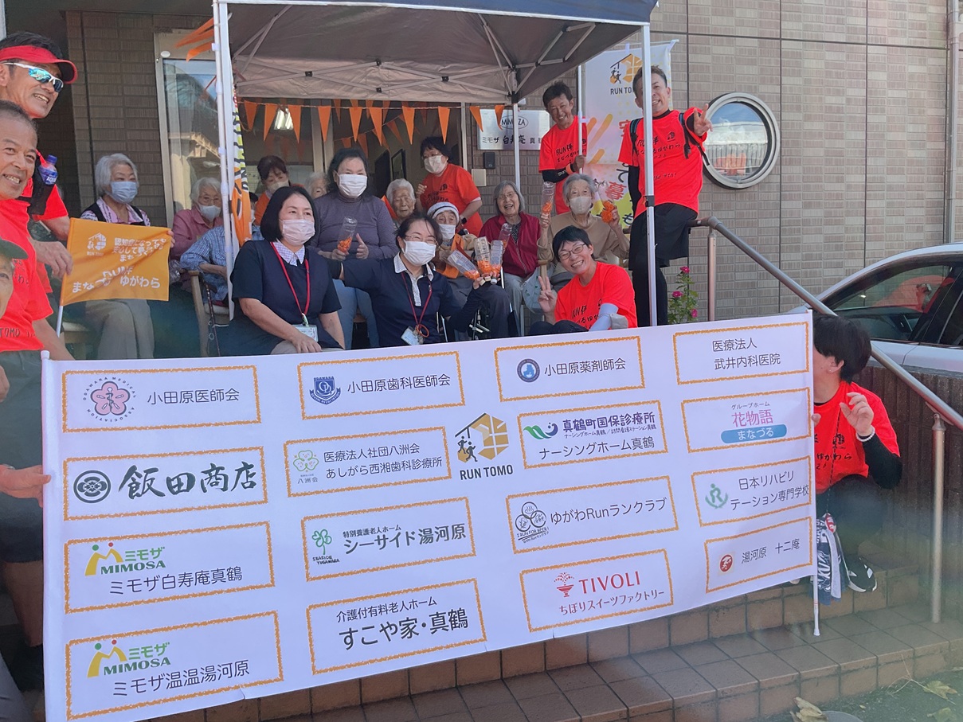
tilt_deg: -8.7
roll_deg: +2.4
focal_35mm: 29
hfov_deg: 61.7
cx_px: 482
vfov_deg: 48.2
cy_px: 361
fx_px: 807
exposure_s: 1/599
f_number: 1.8
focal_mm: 3
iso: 16
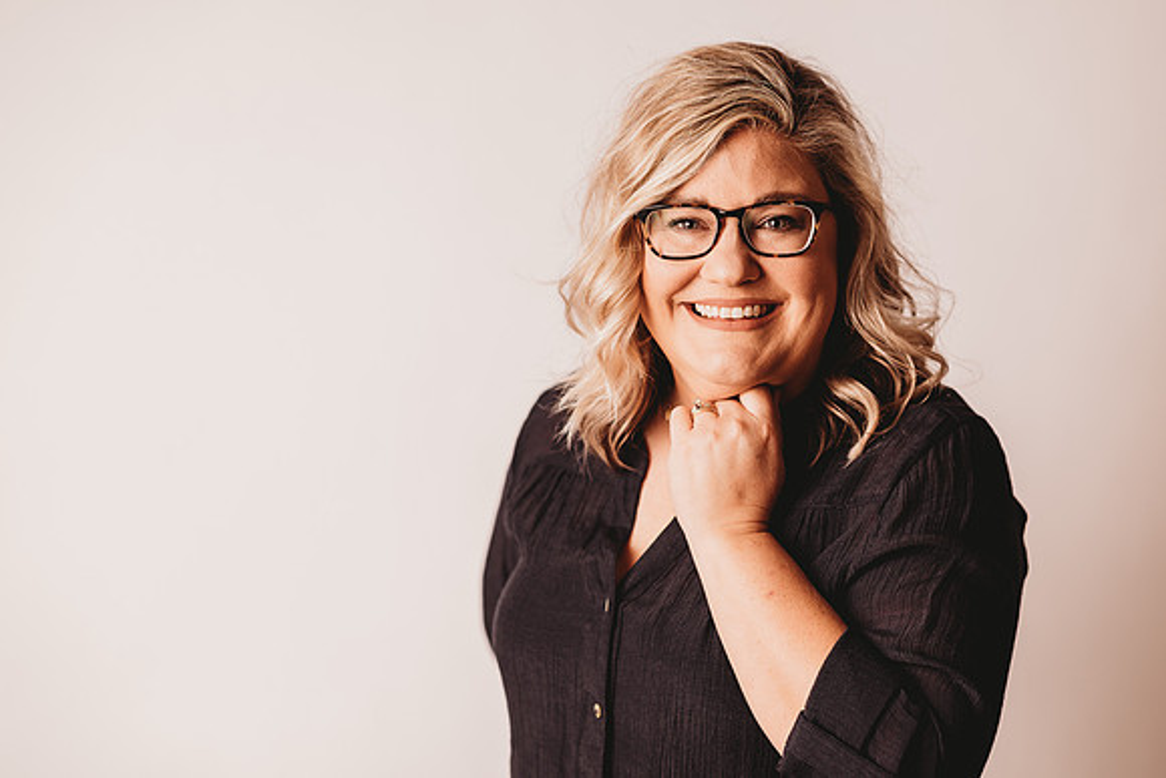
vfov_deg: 16.1
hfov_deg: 23.9
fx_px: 2754
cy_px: 389
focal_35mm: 85
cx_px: 583
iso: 100
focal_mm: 85
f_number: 2.5
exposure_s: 1/160
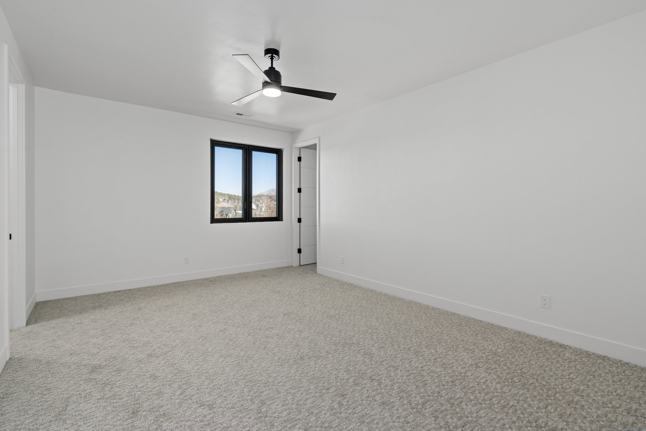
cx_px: 323
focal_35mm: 16
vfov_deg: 73.7
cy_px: 216
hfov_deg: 96.7
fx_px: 287
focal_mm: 16
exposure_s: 1/13
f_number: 9
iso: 320
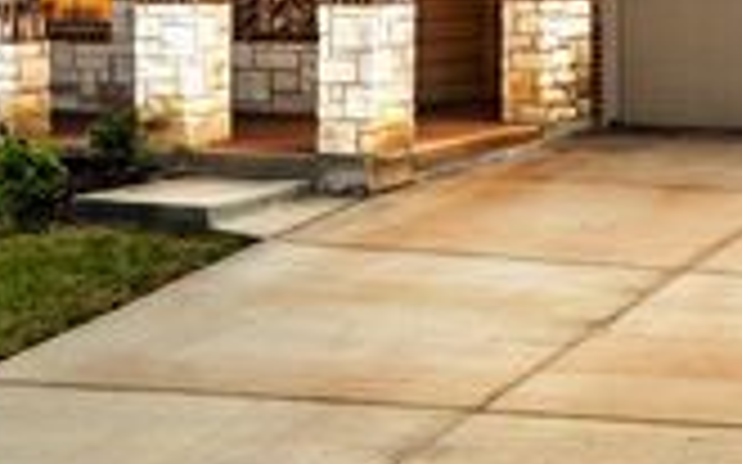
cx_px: 553
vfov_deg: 12.6
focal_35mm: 102
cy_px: -25
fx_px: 2062
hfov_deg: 20.3
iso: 100
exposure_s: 1/250
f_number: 7.1
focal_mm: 33
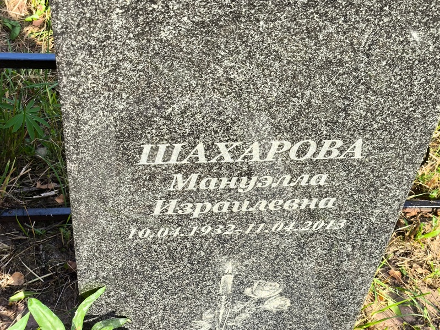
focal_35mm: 50
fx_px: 636
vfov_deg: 29.1
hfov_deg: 38.2
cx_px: 220
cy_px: 165
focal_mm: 4.71
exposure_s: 1/190
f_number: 1.7
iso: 50
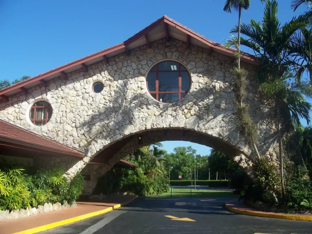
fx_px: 333
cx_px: 156
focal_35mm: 37
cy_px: 117
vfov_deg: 38.7
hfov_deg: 50.1
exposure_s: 1/400
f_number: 4
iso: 64
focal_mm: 7.8
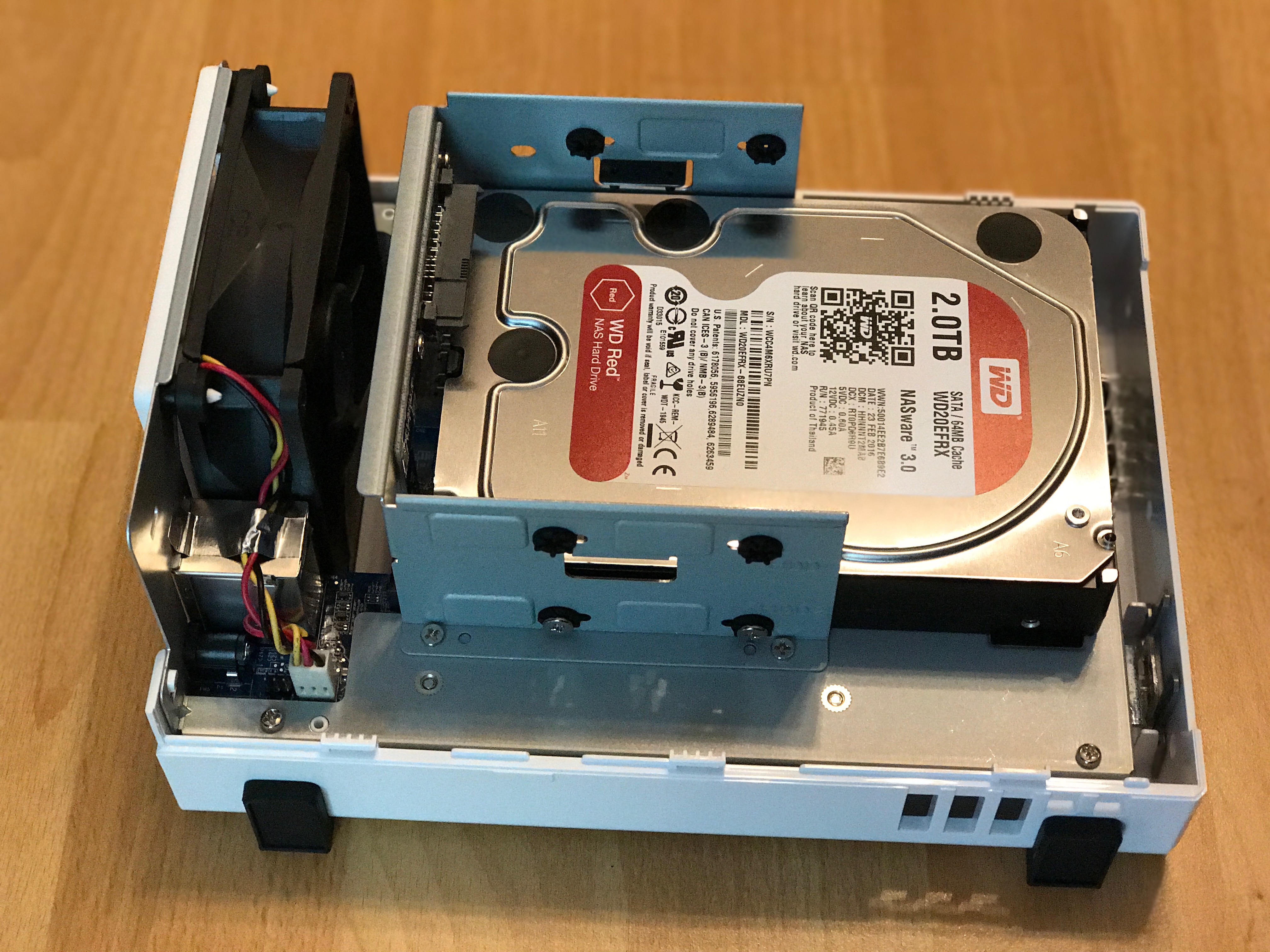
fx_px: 2091
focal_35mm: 57
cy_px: 476
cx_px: 635
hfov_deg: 33.8
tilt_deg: -58.6
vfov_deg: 25.7
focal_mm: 6.6
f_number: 2.8
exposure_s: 1/50
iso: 400
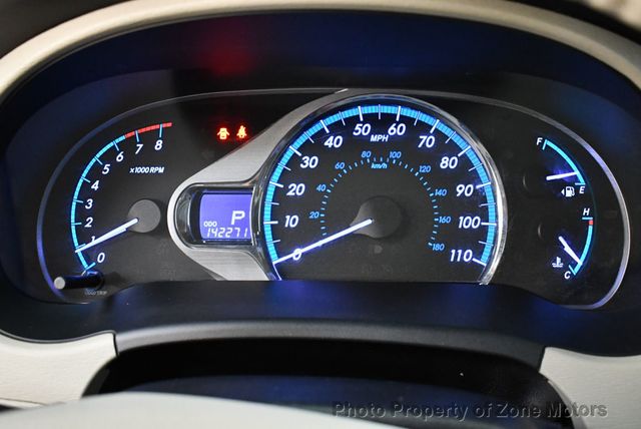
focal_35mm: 36
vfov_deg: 36.9
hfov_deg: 53.1
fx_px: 642
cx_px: 320
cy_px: 214
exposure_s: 1/100
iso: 3200
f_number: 3.5
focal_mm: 18
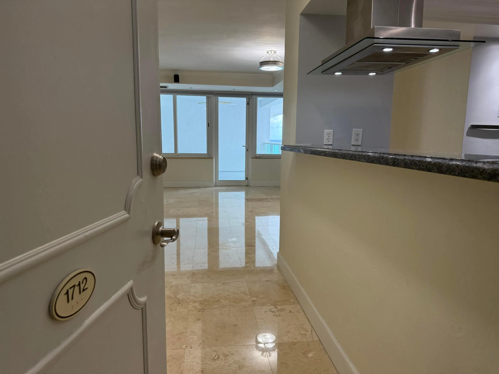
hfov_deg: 71.6
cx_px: 250
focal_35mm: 24
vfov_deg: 56.8
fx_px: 346
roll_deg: -0.5
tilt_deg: -7.5
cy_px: 187
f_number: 1.78
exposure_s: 1/134
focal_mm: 6.76
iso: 200
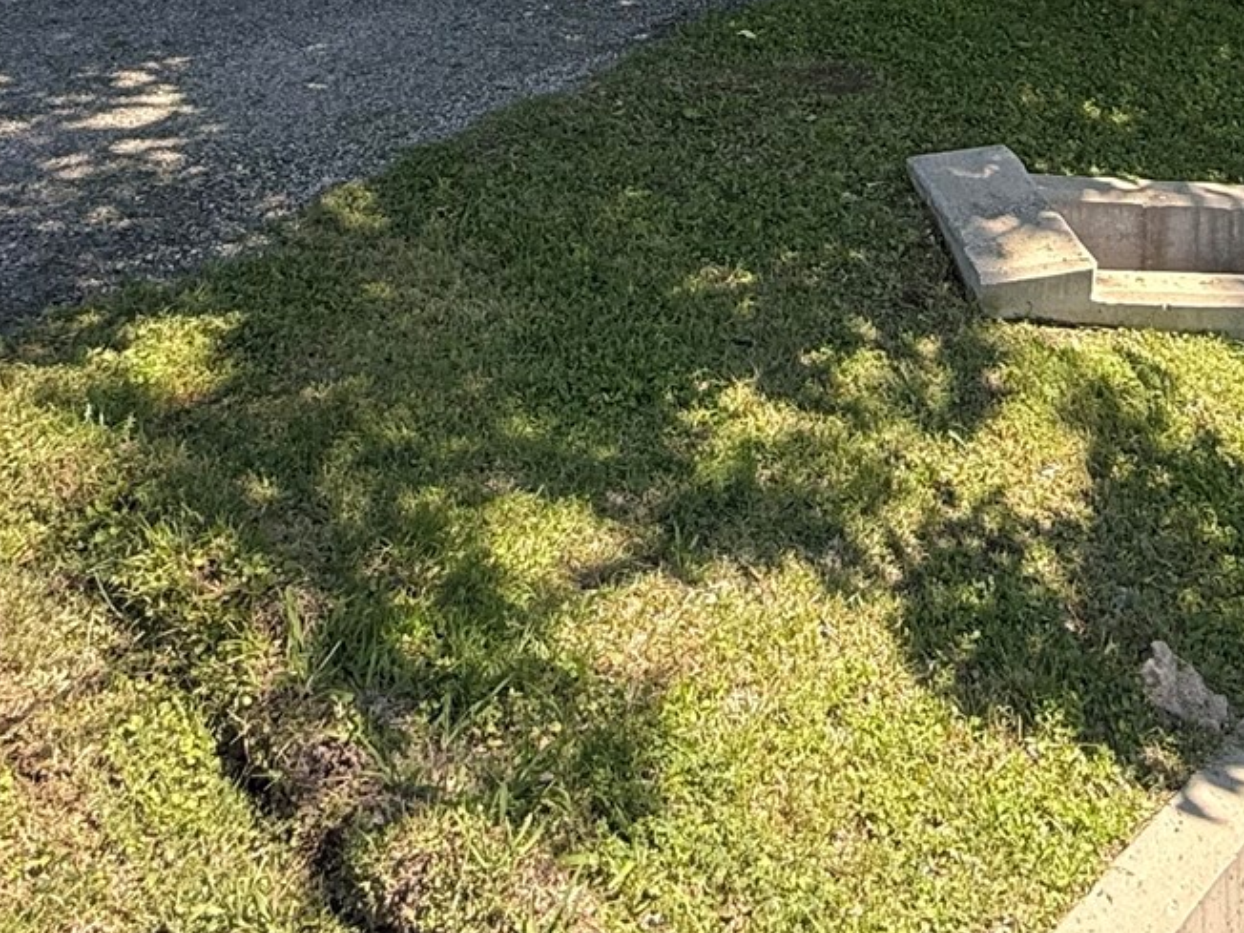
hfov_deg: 41.9
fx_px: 1581
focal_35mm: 44
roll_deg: -1.0
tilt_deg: -2.7
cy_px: -404
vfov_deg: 25.9
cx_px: 902
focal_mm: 2.22
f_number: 2.2
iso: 64
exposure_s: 1/290
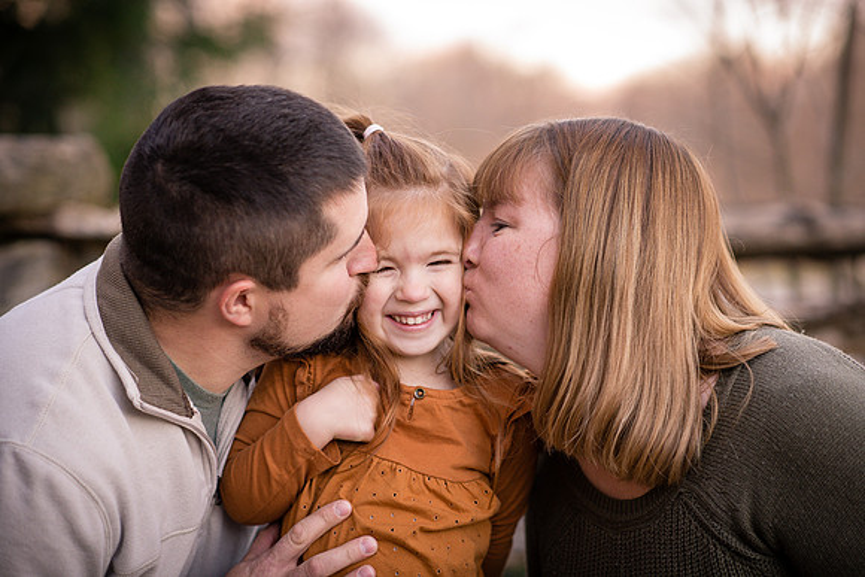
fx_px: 2043
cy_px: 288
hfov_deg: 23.9
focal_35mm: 85
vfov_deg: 16.1
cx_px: 432
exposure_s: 1/250
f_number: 2.5
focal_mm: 85
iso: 800
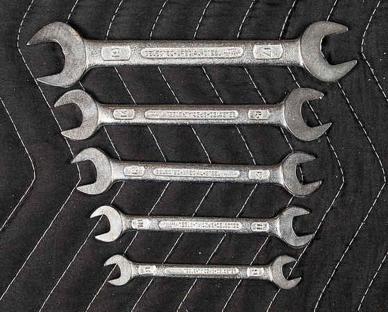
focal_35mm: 76
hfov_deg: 24.9
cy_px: 150
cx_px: 206
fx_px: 877
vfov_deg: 20.2
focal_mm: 61
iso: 200
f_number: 7.1
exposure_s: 1/60
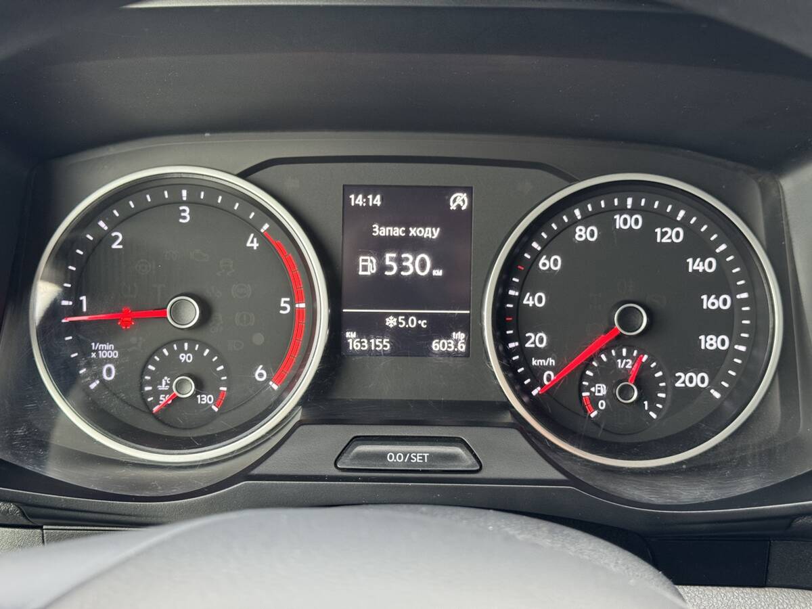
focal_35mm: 48
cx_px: 406
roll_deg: -1.0
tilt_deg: -33.7
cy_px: 304
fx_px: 1126
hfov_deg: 39.7
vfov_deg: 30.3
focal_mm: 6.76
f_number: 1.78
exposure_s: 1/60
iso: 250
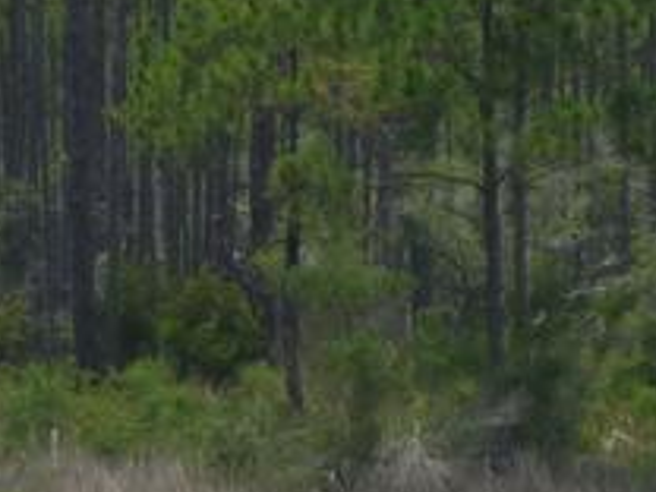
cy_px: 1312
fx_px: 12602
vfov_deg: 2.2
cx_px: 883
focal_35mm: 665
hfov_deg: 3.0
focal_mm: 16.3
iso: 100
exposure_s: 1/640
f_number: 4.7
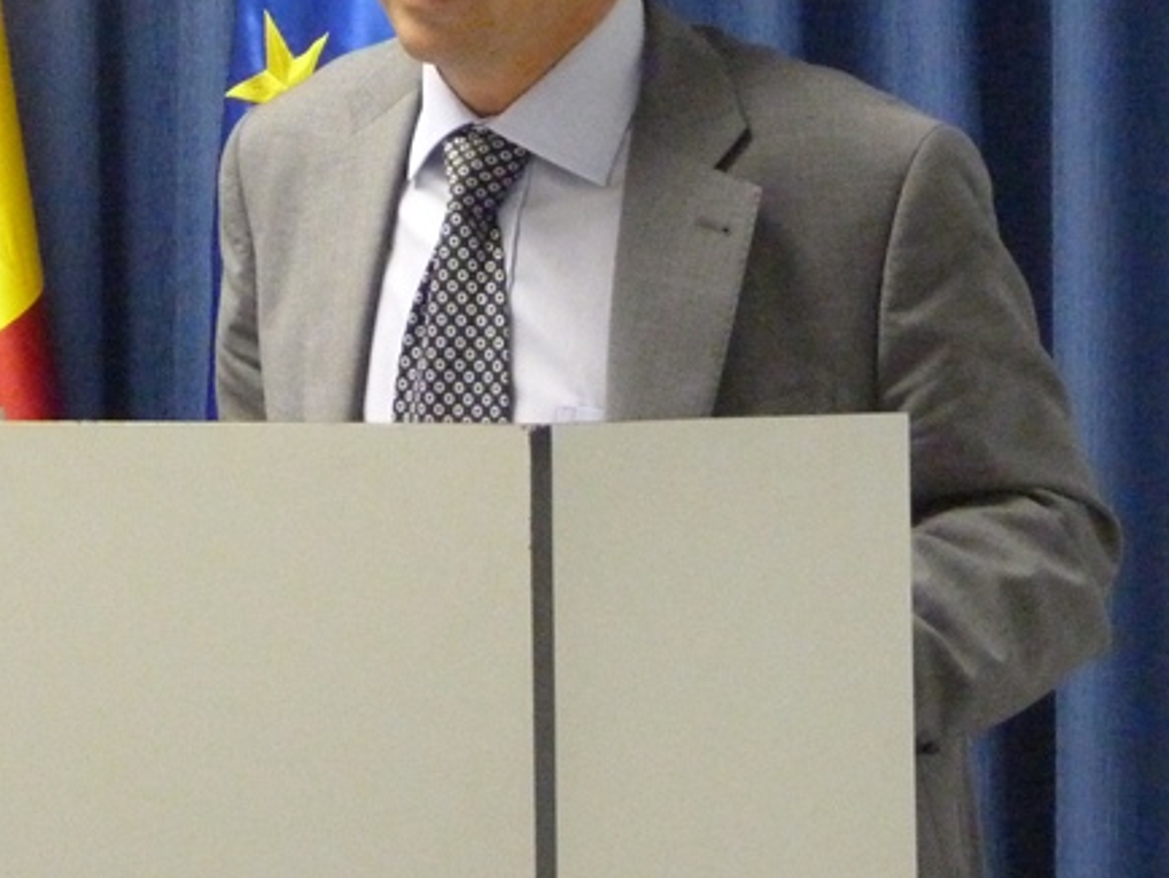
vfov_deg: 8.0
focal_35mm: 184
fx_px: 6217
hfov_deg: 10.7
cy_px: -92
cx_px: 54
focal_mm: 14.1
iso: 800
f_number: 3.3
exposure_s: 1/25
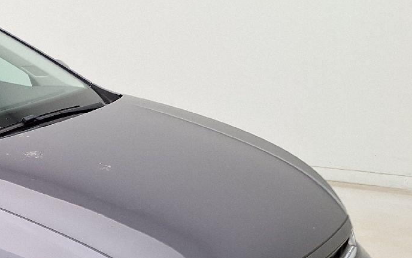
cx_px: -109
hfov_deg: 26.2
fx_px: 764
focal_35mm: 68
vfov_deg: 18.4
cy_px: 286
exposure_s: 1/100
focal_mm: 5.54
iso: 64
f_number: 1.8
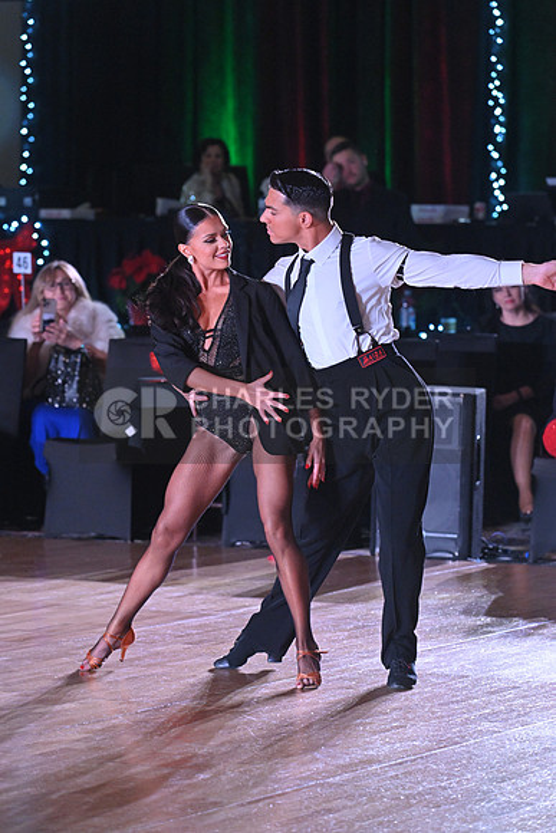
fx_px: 3936
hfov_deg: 8.1
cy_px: 416
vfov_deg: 12.1
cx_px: 278
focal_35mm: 170
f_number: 5
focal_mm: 170
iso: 4000
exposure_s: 1/320
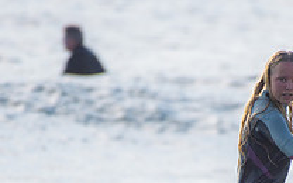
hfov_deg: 1.2
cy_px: 232
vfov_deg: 0.8
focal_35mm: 1740
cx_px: 248
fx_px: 13894
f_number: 5.6
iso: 160
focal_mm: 500
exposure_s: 1/2000
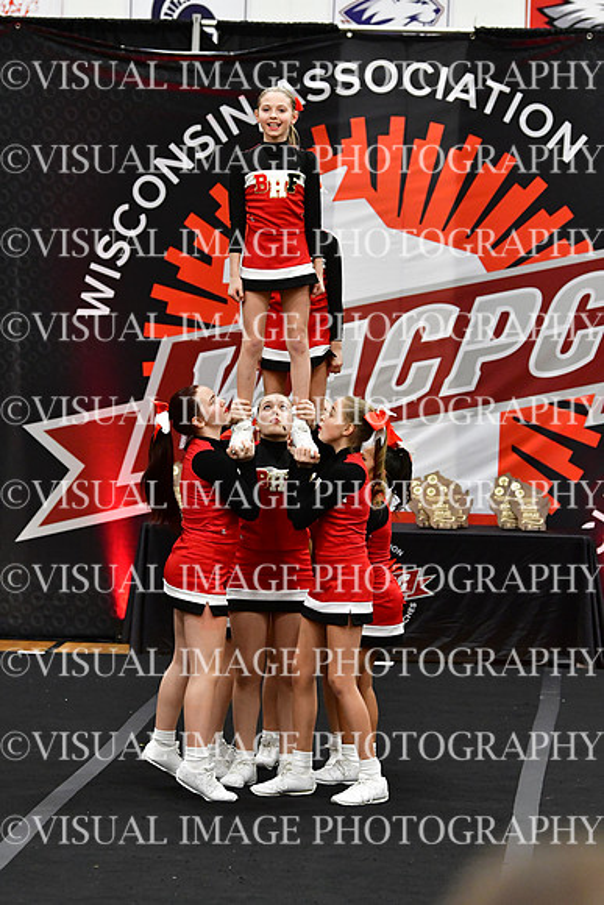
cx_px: 302
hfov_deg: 7.3
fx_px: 4703
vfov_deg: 11.0
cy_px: 452
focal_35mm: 187
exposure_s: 1/500
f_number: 3.5
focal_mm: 125
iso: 5000
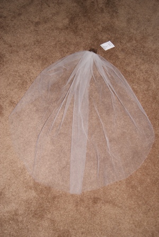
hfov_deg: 37.0
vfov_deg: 53.1
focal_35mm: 36
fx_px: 238
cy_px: 118
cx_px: 80
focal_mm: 24
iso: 400
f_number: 5.6
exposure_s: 1/60
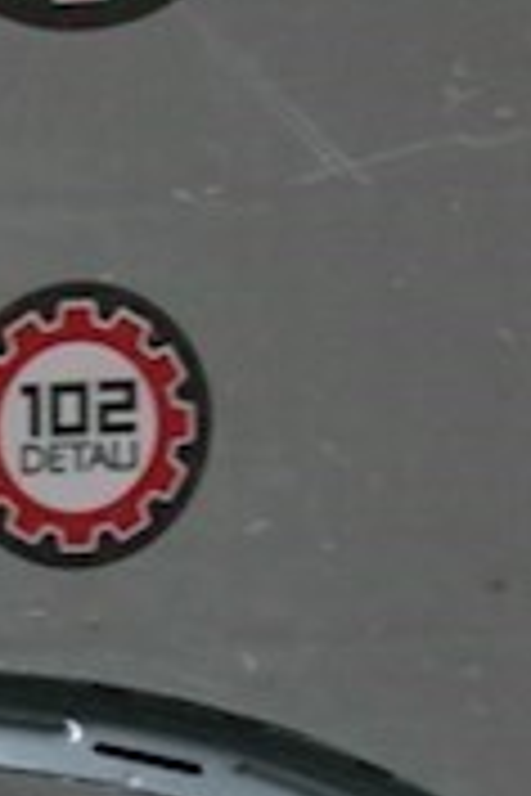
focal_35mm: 163
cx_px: -297
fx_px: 3606
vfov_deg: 10.3
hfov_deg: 8.2
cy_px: 2127
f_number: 3.5
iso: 1600
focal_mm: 20
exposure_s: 1/40
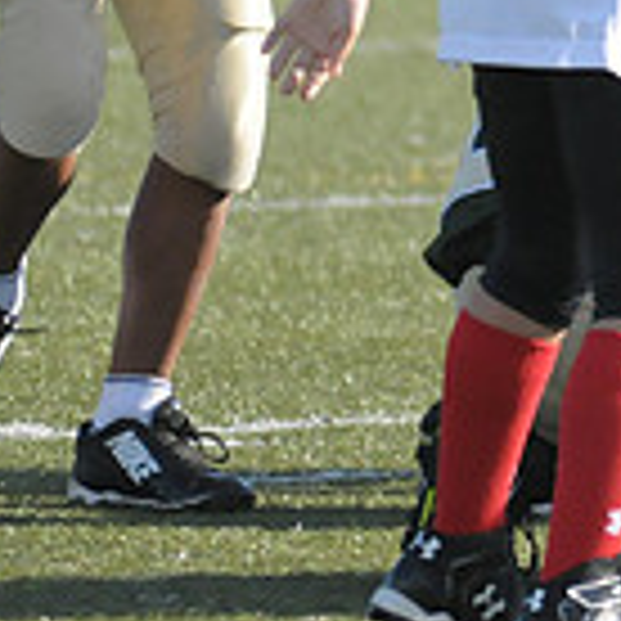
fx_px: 23889
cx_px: 1274
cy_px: -92
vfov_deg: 1.5
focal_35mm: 1177
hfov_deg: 1.5
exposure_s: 1/5000
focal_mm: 220
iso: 1600
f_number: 4
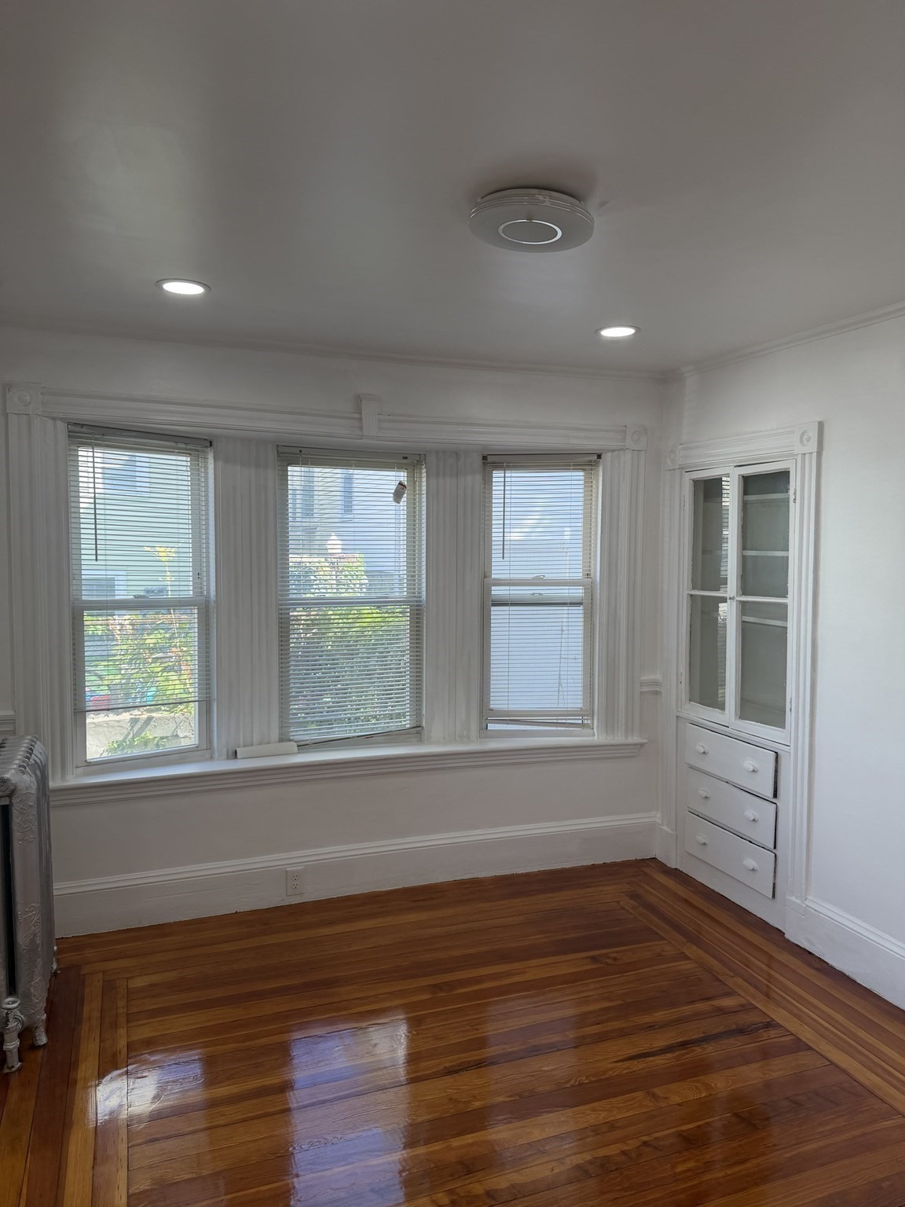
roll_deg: -0.1
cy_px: 604
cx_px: 452
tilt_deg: -4.4
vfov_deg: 71.6
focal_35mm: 24
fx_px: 837
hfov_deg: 56.8
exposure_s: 1/243
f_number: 1.78
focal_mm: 6.76
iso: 80
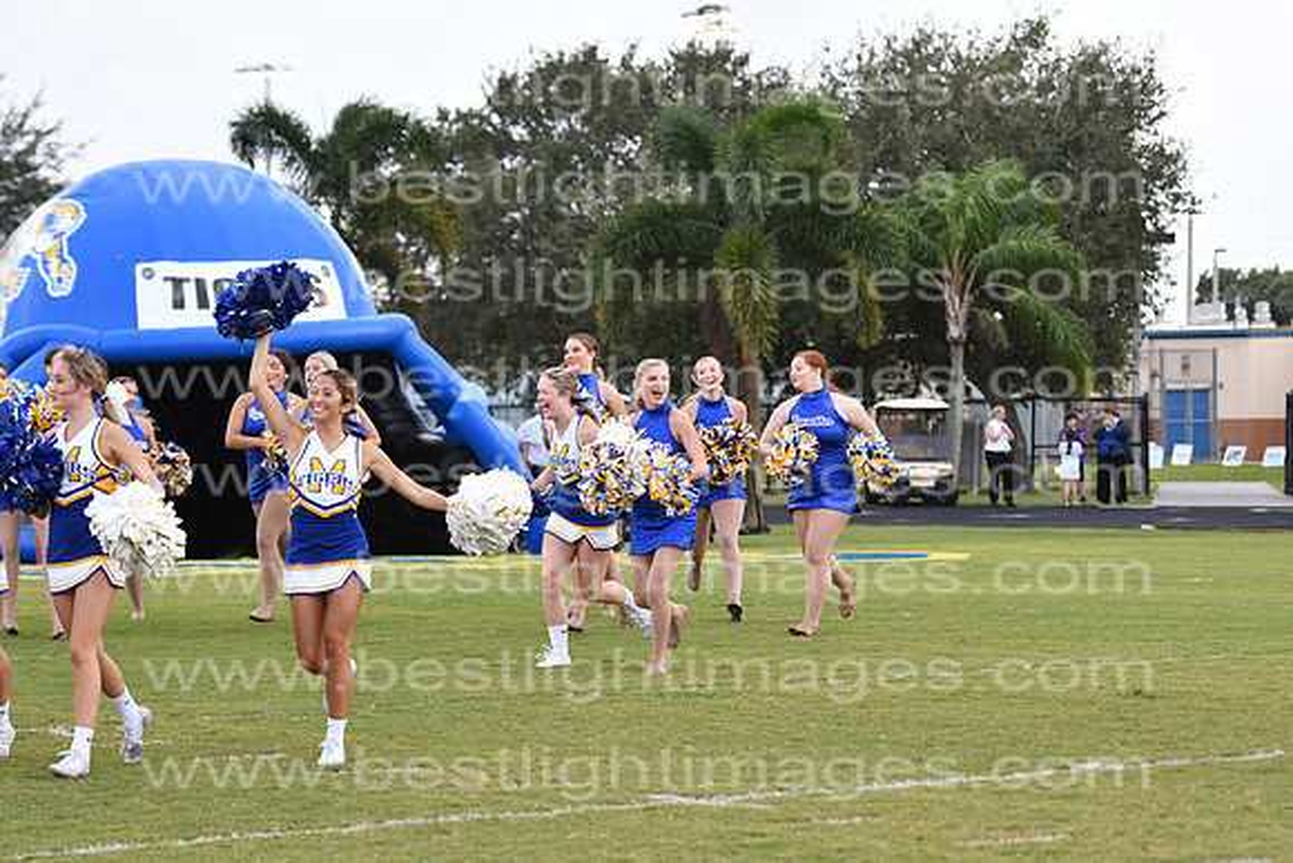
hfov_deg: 15.2
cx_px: 646
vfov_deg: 10.2
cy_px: 432
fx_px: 4850
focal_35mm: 135
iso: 800
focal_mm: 90
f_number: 3.2
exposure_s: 1/800
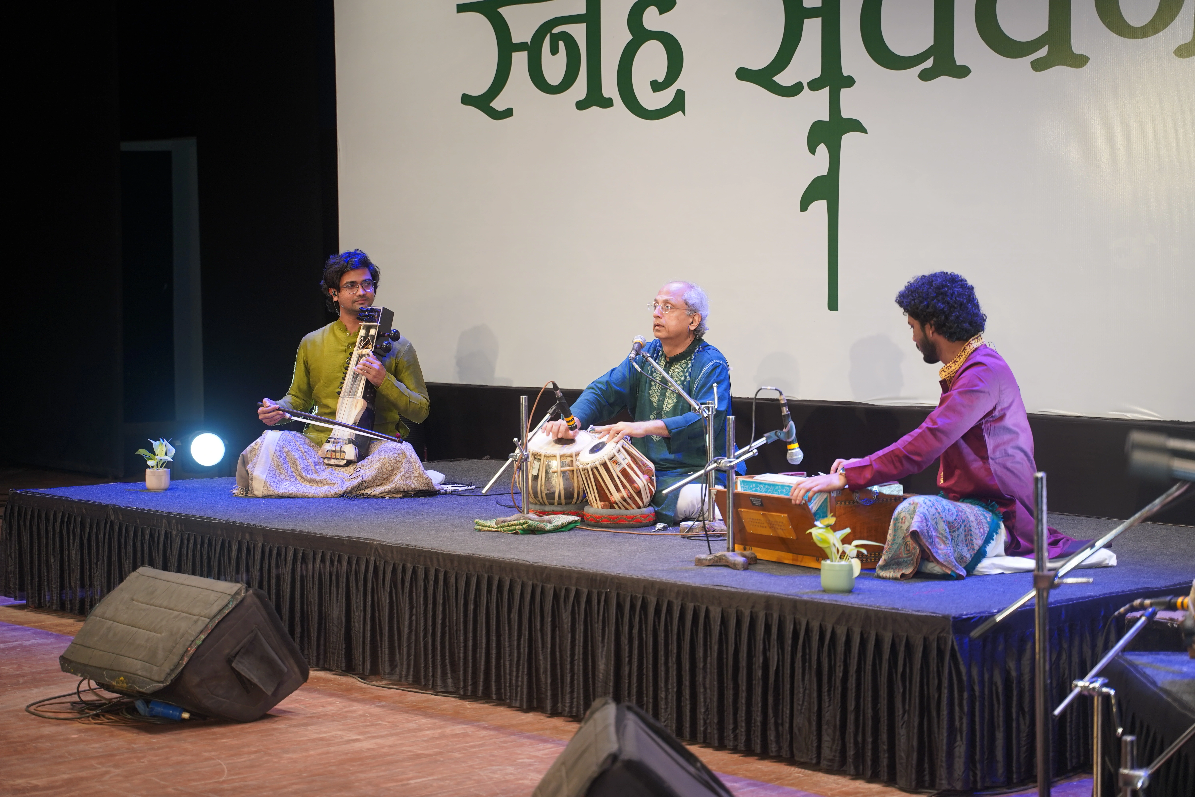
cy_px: 398
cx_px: 598
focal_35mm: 75
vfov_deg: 18.2
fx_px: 2489
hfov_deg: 27.0
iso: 500
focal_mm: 75
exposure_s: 1/160
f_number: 4
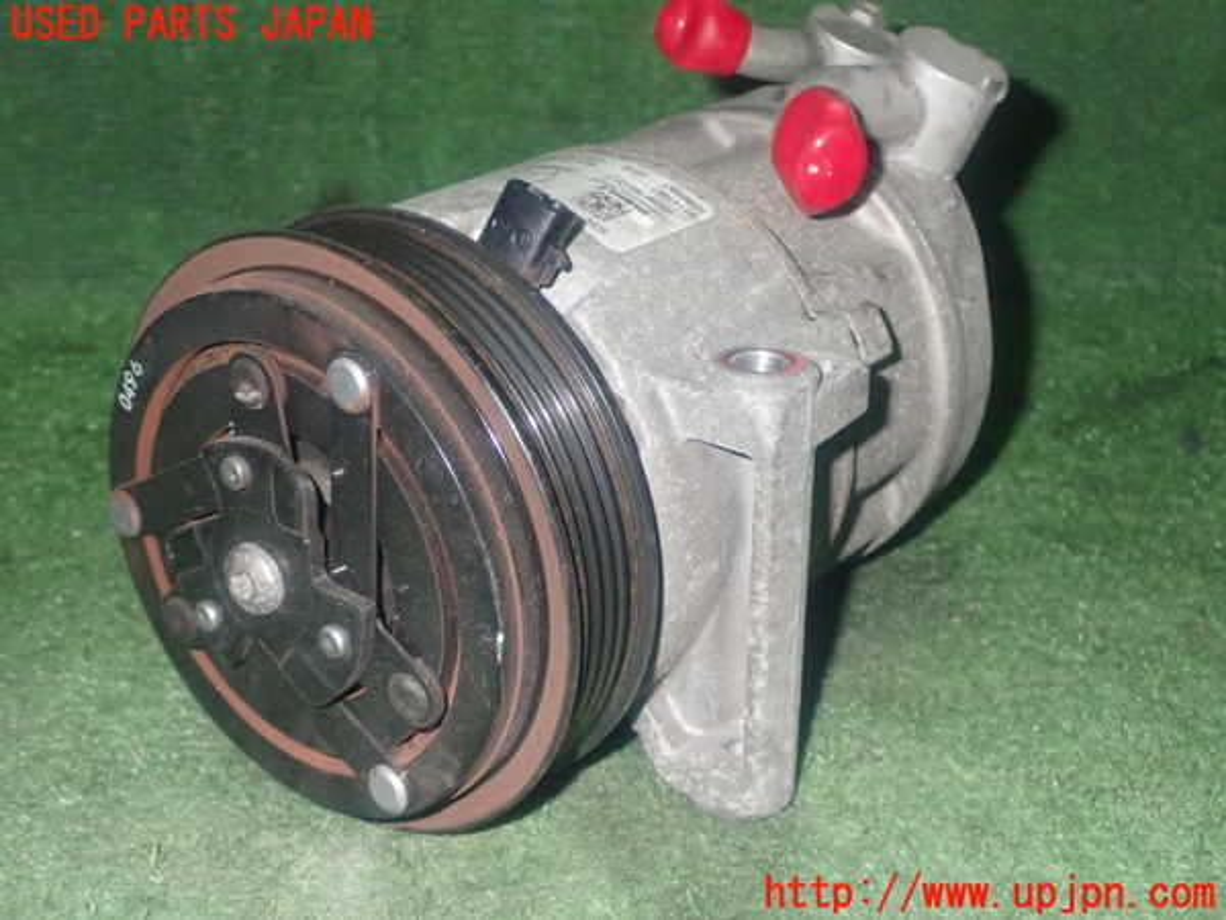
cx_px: 613
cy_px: 460
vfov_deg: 30.9
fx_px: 1665
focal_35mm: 47
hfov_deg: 40.4
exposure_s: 1/50
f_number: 9
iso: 800
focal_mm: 8.4
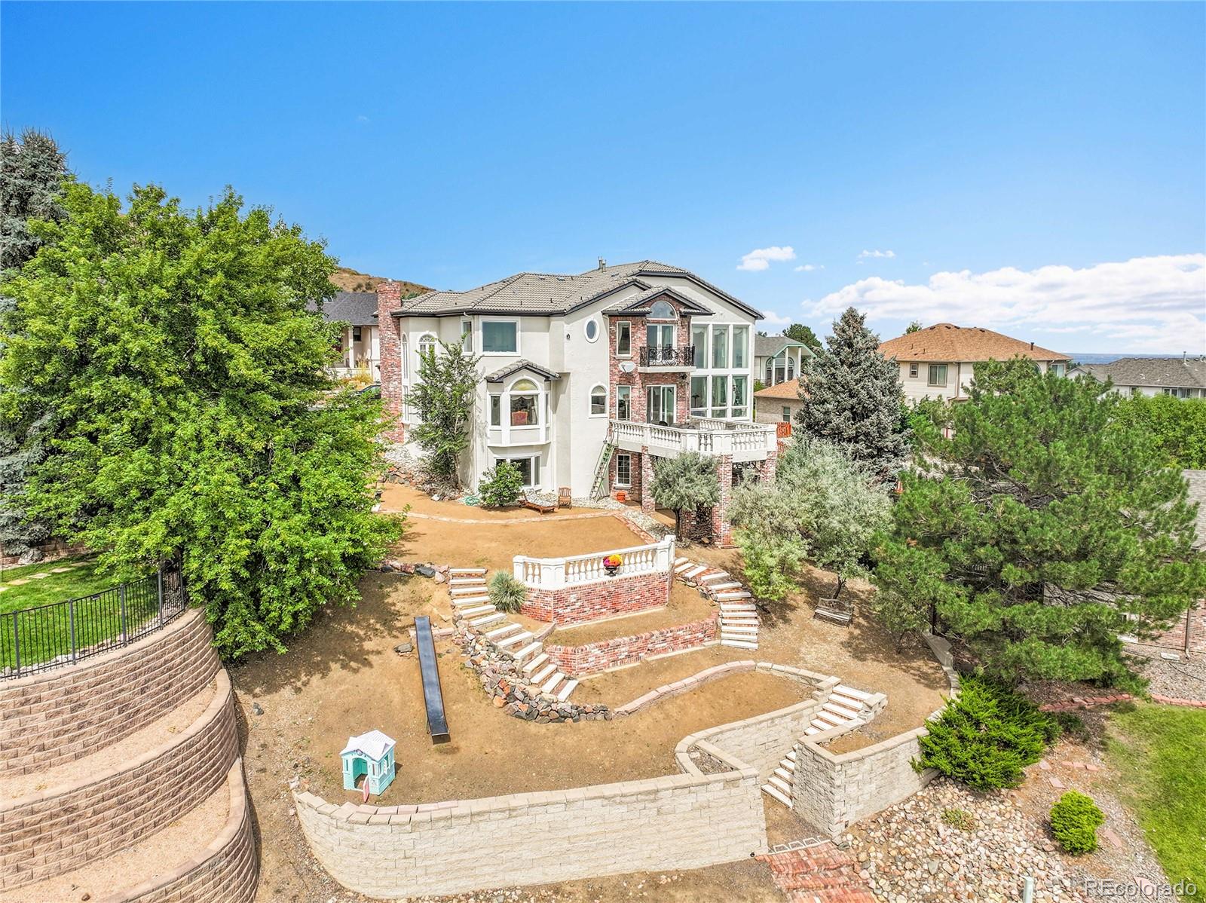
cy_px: 452
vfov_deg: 56.8
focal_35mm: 24
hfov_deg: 71.6
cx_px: 603
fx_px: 836
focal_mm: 12.29
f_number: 2.8
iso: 100
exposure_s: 1/2000
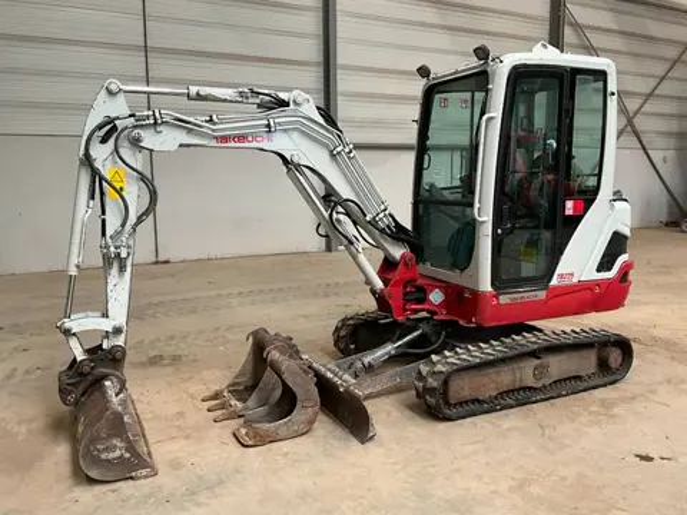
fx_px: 576
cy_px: 258
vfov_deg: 48.2
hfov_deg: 61.7
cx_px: 344
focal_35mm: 29
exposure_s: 1/60
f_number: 1.8
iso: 64
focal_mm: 3
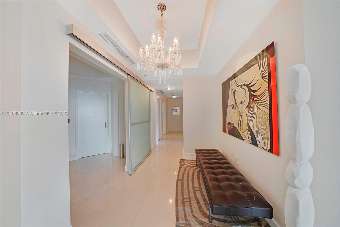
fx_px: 113
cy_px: 114
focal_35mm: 12
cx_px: 170
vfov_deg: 90.0
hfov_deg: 112.6
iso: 200
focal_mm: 12
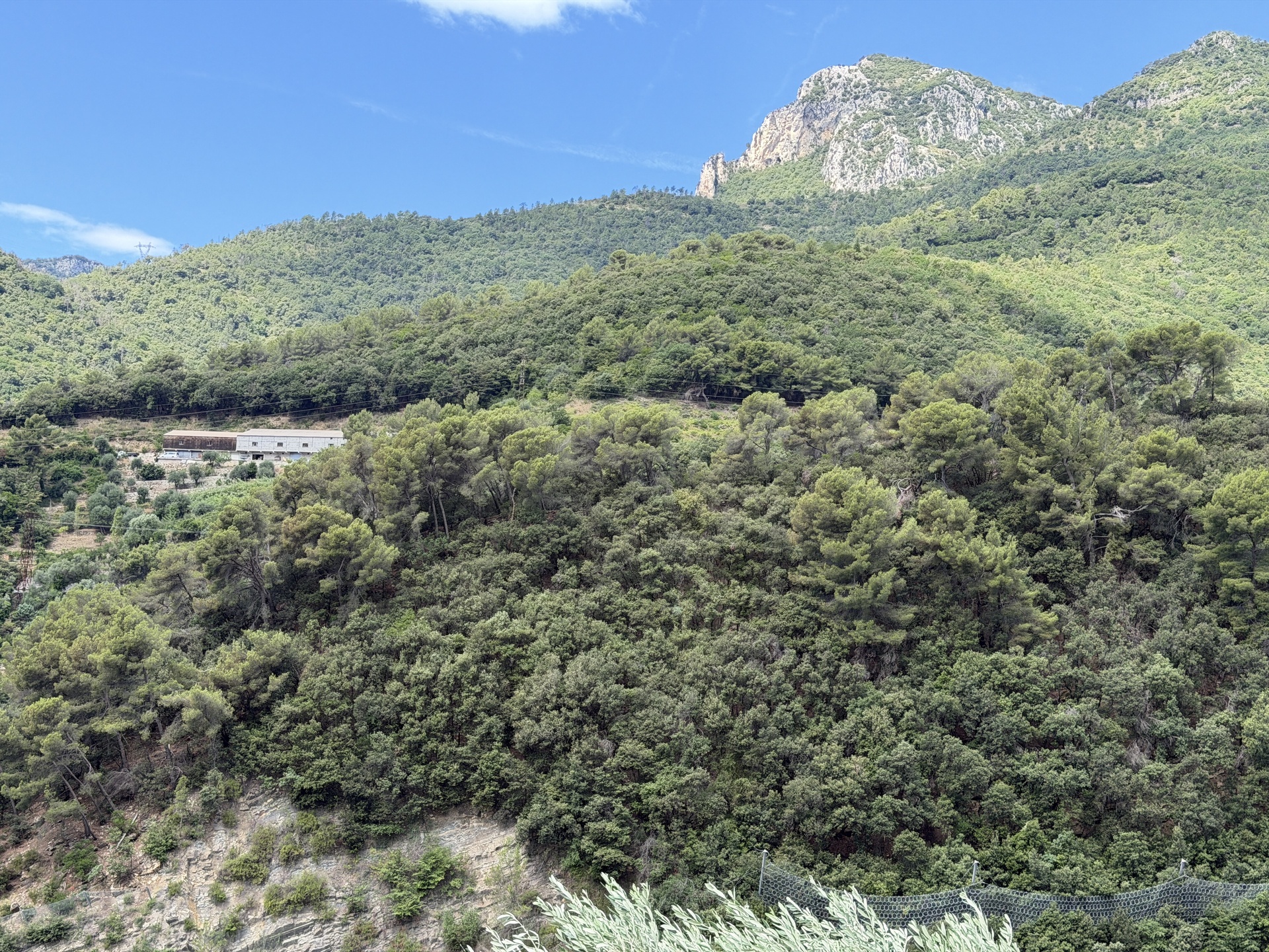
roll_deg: -2.8
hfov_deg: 39.7
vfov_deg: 30.3
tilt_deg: +4.8
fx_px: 1760
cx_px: 634
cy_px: 476
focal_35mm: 48
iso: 80
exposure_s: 1/437
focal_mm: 6.76
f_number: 1.78
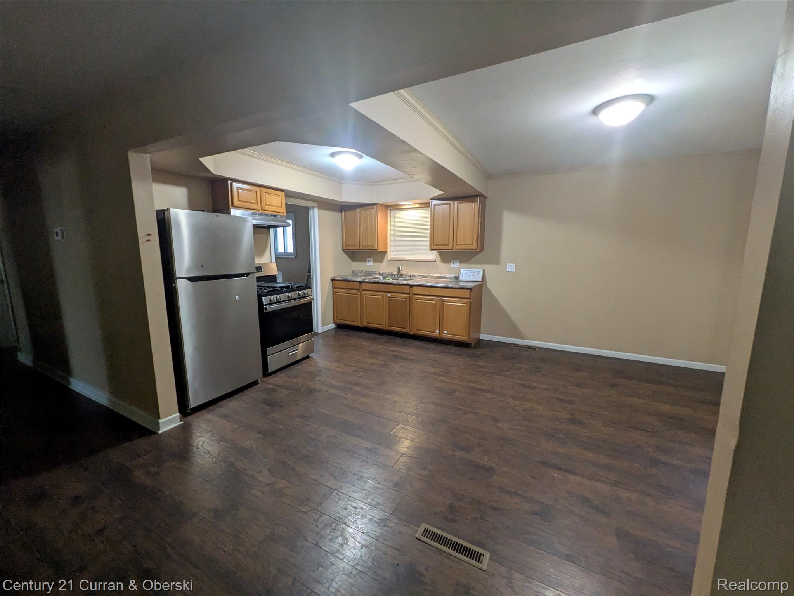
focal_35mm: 14
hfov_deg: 102.0
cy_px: 298
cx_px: 397
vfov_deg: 85.7
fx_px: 321
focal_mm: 1.83
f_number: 2.2
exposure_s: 1/30
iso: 258
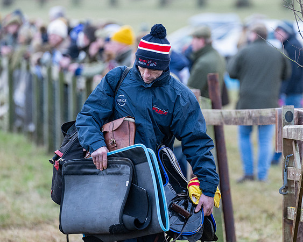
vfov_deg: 3.7
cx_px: 179
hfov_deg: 4.6
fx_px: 3750
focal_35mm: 418
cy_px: 92
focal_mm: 200
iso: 800
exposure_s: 1/400
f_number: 2.8
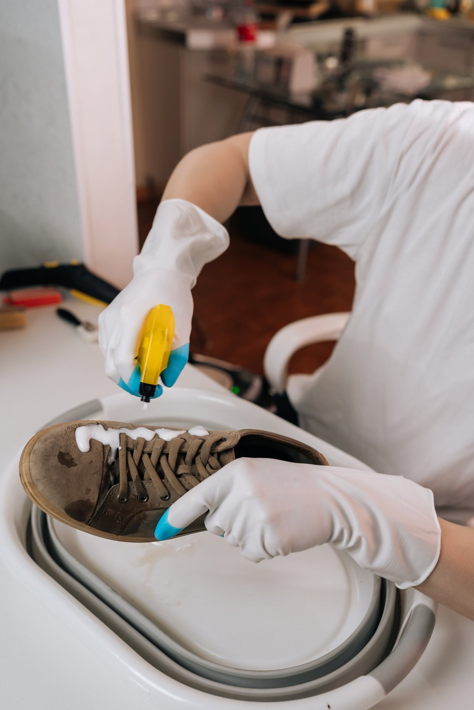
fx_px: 691
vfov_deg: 54.4
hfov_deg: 37.9
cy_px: 355
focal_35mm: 35
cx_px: 237
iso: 400
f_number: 2.8
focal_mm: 35
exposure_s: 1/200
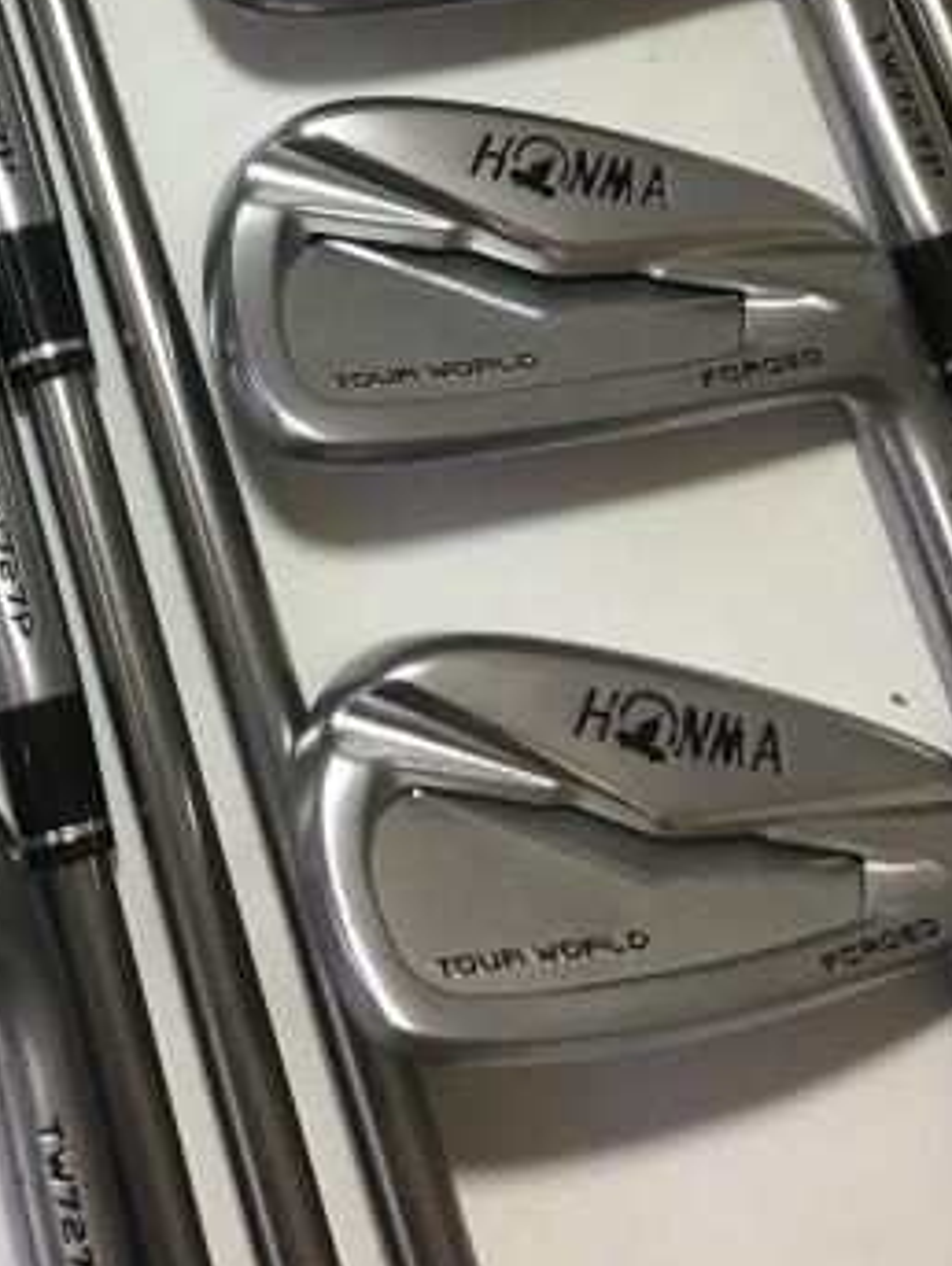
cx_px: 81
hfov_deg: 22.1
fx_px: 2379
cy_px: 151
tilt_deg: -79.1
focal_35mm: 65
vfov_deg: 28.7
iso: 32
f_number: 2.4
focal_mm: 3.3
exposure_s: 1/33
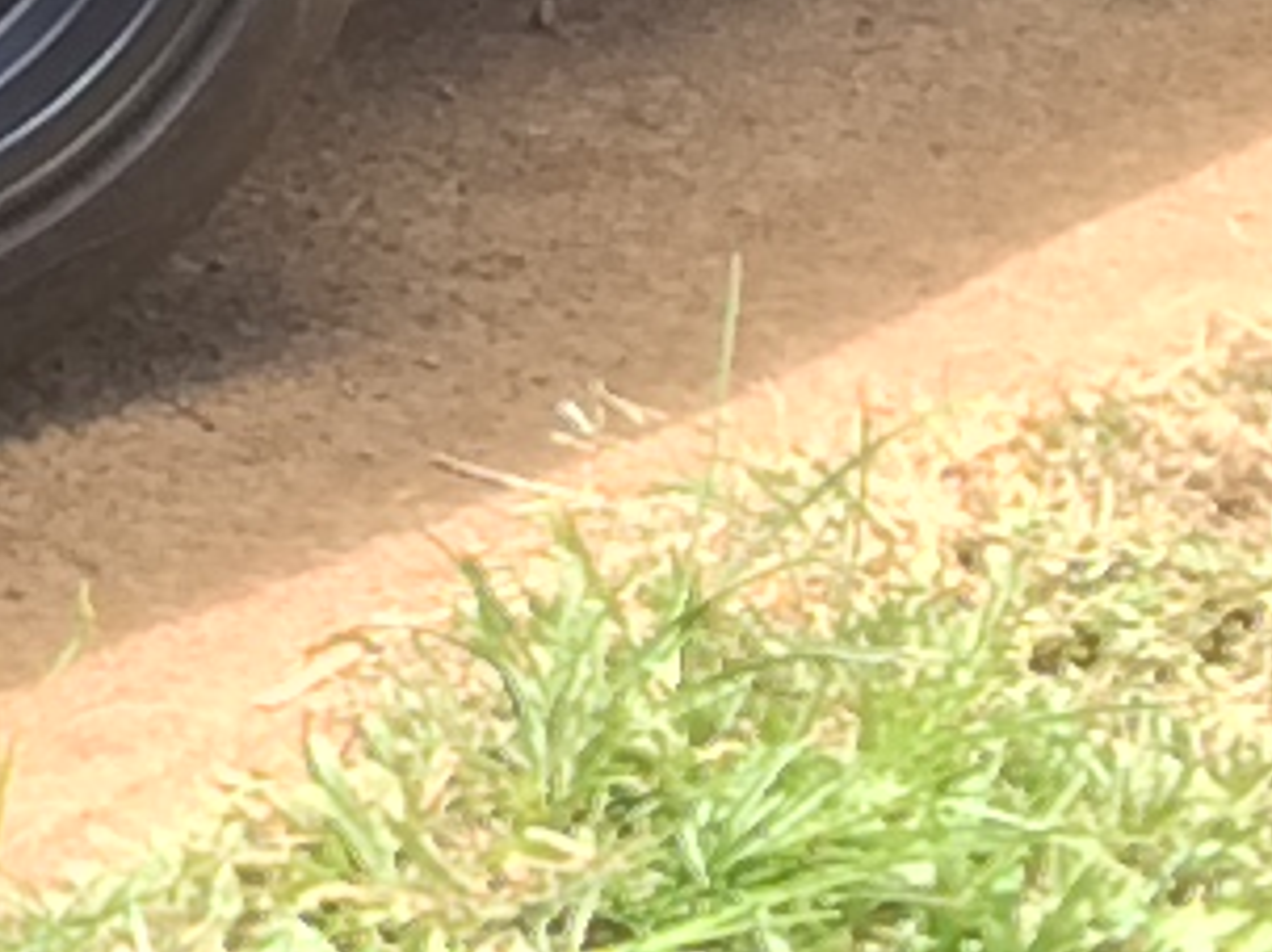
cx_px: 113
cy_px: -1040
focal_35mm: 131
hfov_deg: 14.9
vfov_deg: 10.3
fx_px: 4812
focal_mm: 2.15
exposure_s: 1/169
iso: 50
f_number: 2.4
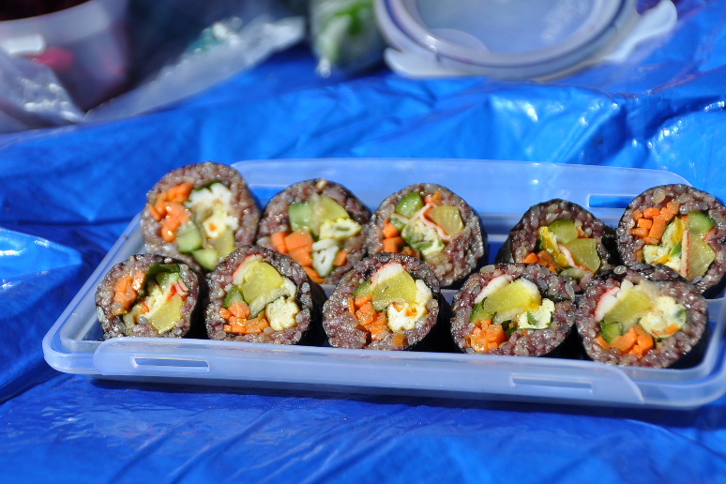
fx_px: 3105
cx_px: 363
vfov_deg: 8.9
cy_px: 242
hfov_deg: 13.3
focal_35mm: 154
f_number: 6.3
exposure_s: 1/1000
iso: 200
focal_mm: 102
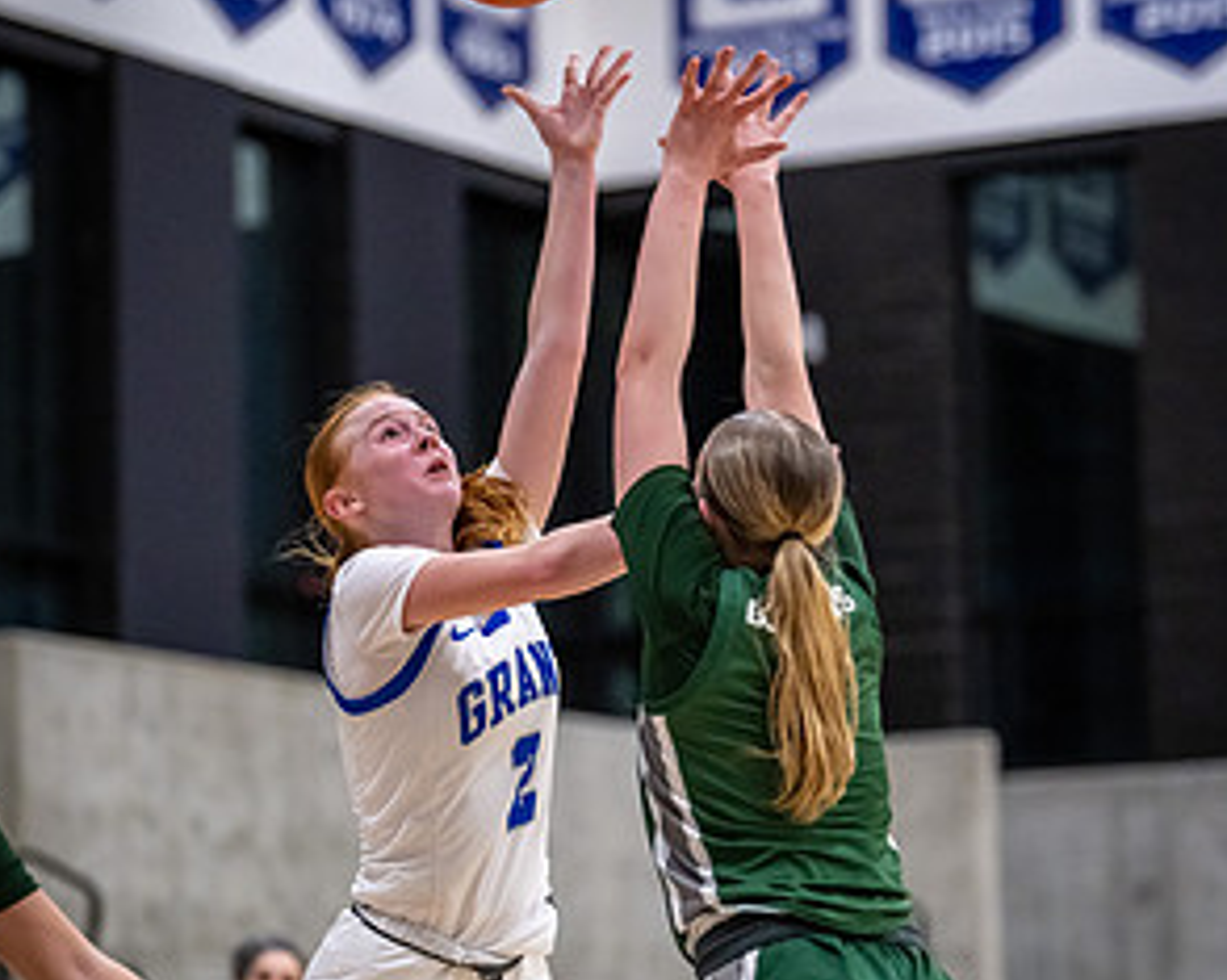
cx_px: 603
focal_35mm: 173
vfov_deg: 8.9
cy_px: 620
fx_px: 6278
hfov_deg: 11.2
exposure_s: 1/1000
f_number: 2.8
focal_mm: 120
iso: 5600
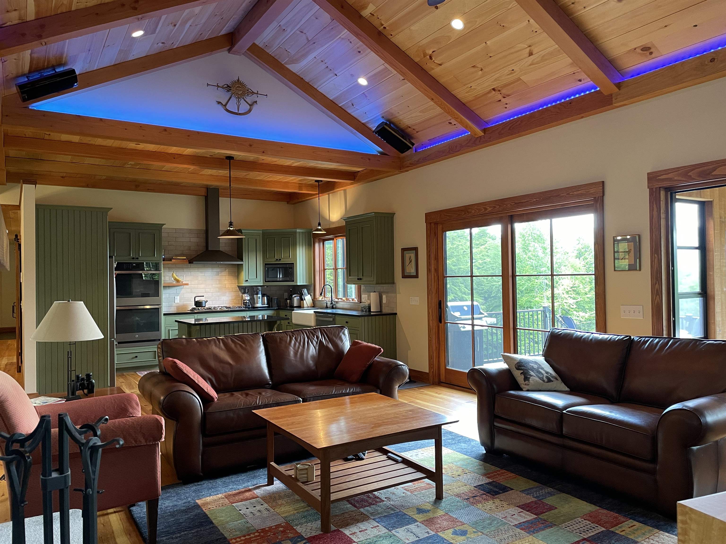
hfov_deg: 67.3
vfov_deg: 53.1
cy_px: 272
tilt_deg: -0.4
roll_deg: +0.7
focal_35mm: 26
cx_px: 363
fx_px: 545
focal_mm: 4.2
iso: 200
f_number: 1.6
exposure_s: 1/60
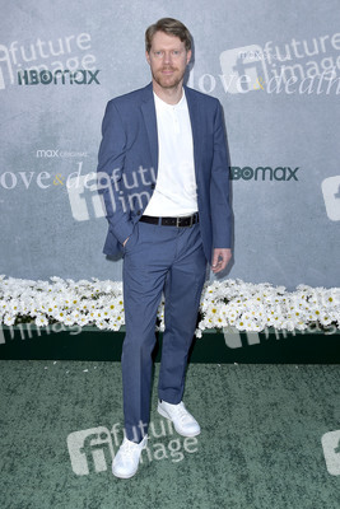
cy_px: 254
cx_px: 170
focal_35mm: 32
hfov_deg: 41.1
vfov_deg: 58.7
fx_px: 453
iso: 250
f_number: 6.3
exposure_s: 1/250
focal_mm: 32
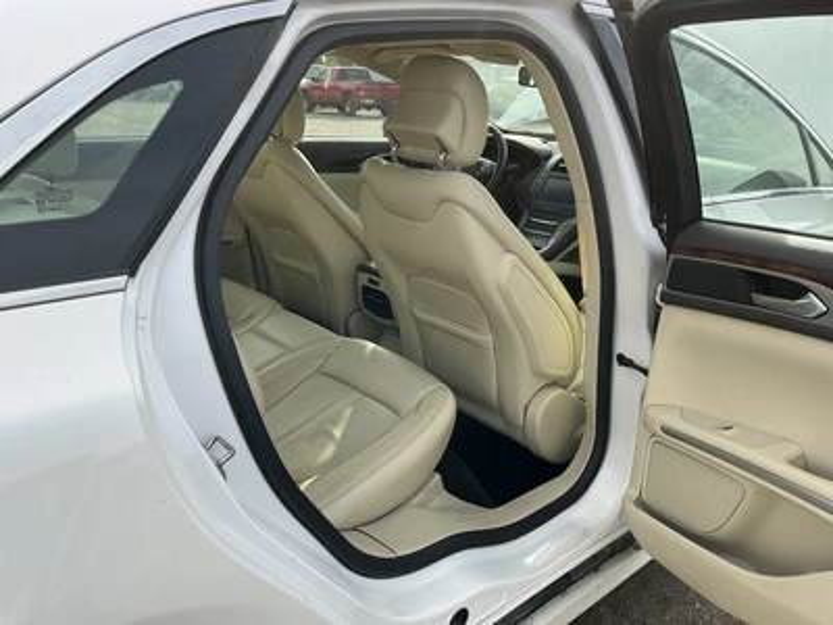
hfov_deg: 63.4
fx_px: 674
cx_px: 416
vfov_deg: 49.7
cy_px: 312
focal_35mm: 28
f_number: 1.8
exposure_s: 1/574
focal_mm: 3
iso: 25
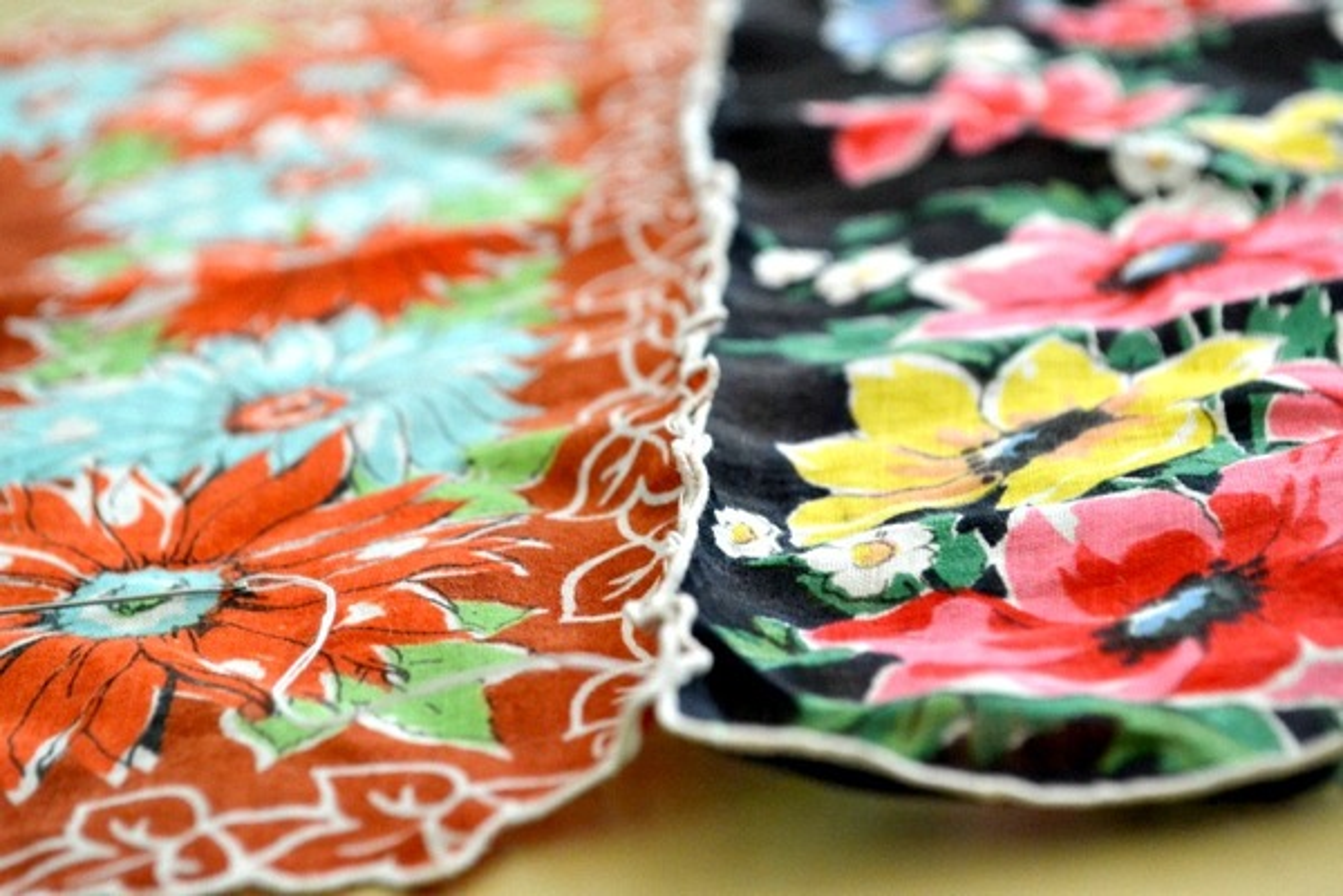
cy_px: 448
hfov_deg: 24.6
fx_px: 3077
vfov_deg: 16.6
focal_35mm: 82
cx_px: 672
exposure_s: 1/30
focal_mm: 55
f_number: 7.1
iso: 1400
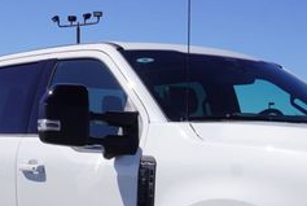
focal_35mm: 89
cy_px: 247
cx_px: 202
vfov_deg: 14.9
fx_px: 760
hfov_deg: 22.7
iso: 100
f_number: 10
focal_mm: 22
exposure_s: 1/250
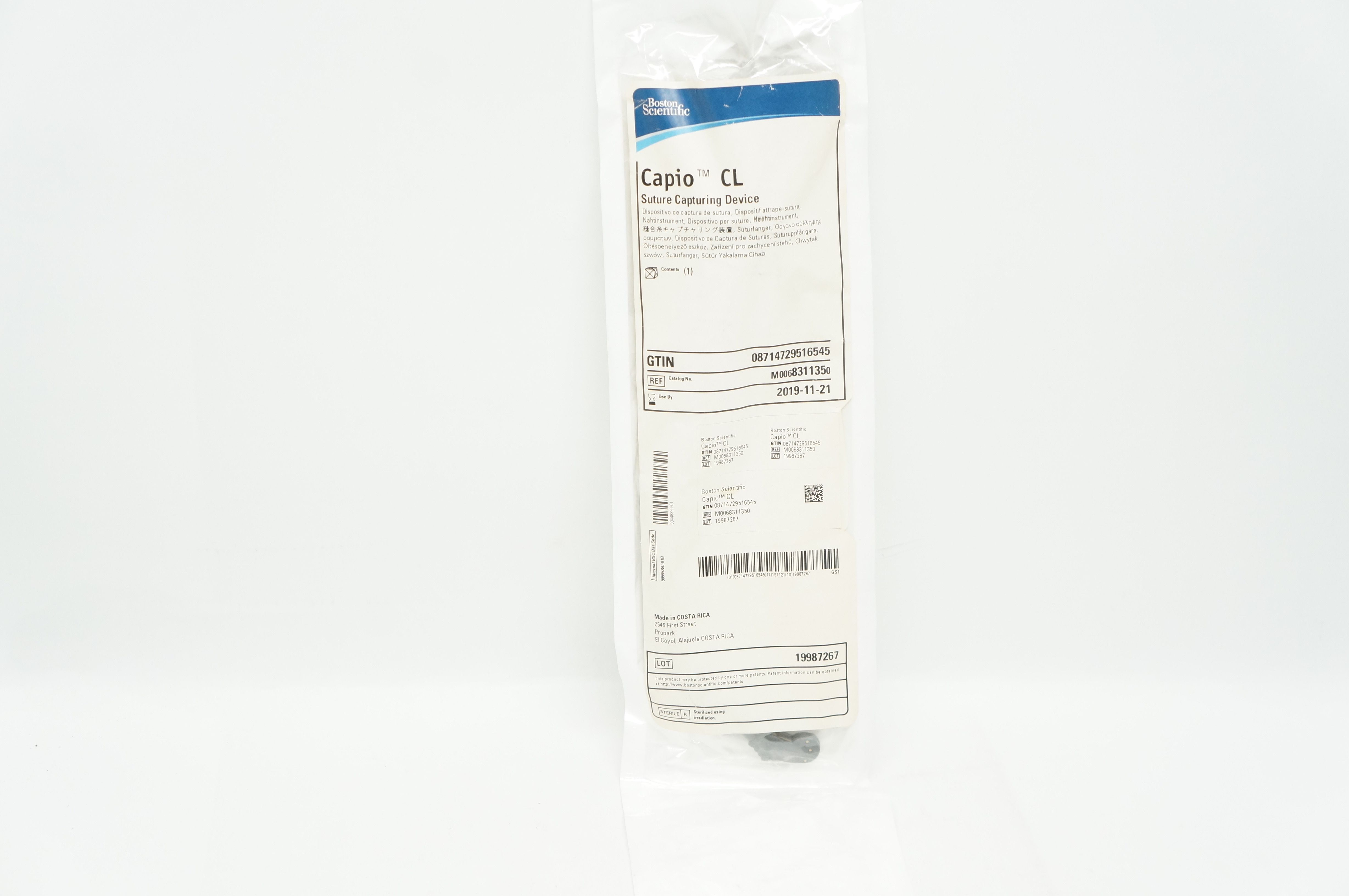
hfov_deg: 42.4
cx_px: 674
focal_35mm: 46
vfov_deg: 28.9
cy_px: 448
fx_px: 1741
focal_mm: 31
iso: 800
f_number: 5.6
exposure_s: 1/125
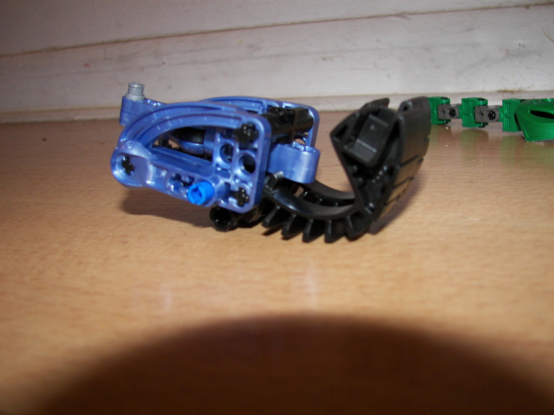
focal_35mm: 36
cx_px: 277
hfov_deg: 51.4
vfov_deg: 39.7
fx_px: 576
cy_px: 208
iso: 100
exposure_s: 1/30
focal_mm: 6
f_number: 2.8
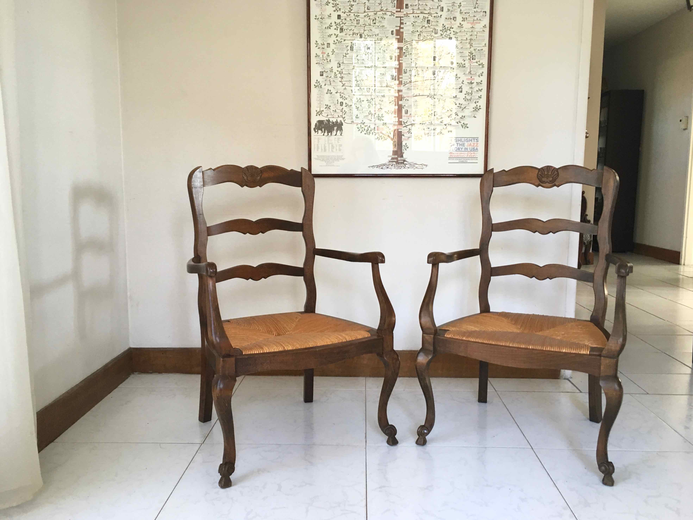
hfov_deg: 61.7
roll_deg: +1.1
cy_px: 260
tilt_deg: -9.2
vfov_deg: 48.2
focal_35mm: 29
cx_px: 346
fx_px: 581
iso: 125
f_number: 2.2
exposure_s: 1/33
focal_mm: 4.15
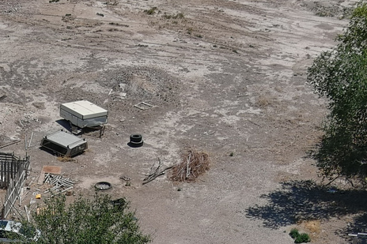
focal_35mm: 128
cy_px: 406
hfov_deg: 15.5
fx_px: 1304
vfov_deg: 10.2
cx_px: -51
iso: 100
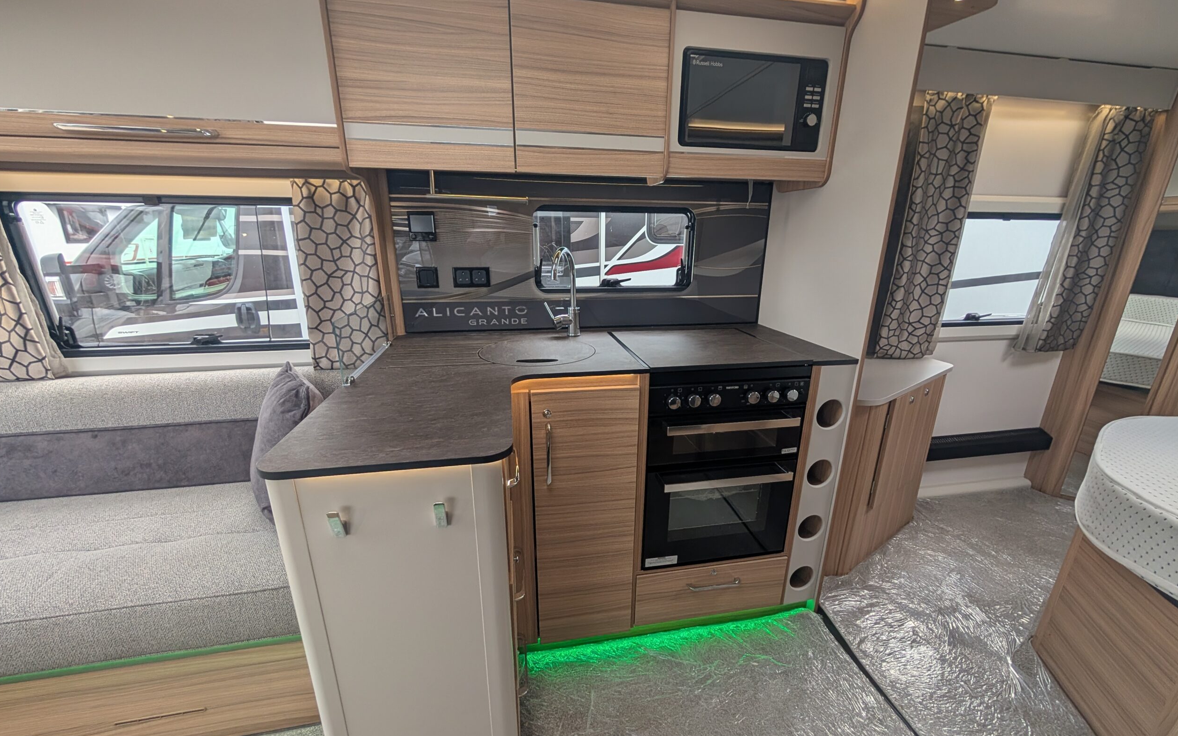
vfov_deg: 82.8
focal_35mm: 13
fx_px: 417
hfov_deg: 109.4
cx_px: 596
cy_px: 376
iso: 48
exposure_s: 1/364
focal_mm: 2.02
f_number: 1.7
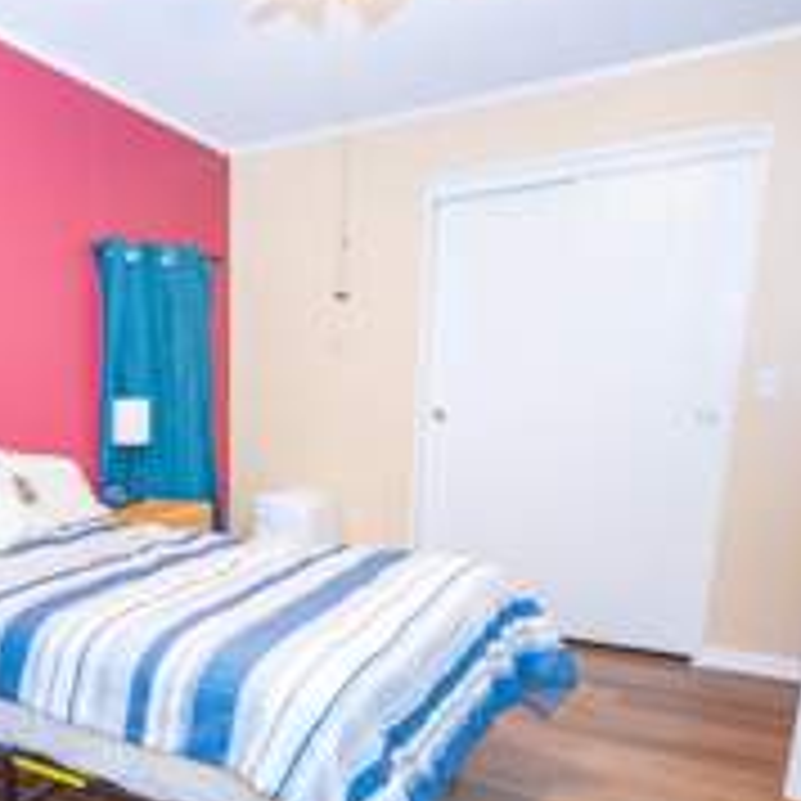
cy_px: 578
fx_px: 838
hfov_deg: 45.4
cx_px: 54
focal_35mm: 32
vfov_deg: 49.5
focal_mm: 14
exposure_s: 1/60
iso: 1250
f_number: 3.2
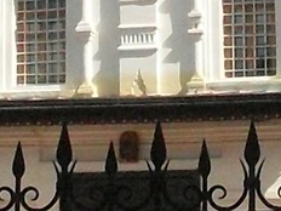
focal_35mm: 235
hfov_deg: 8.4
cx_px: 263
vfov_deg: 6.2
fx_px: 1908
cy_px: -133
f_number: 8.4
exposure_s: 1/1500
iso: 400
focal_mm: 6.3
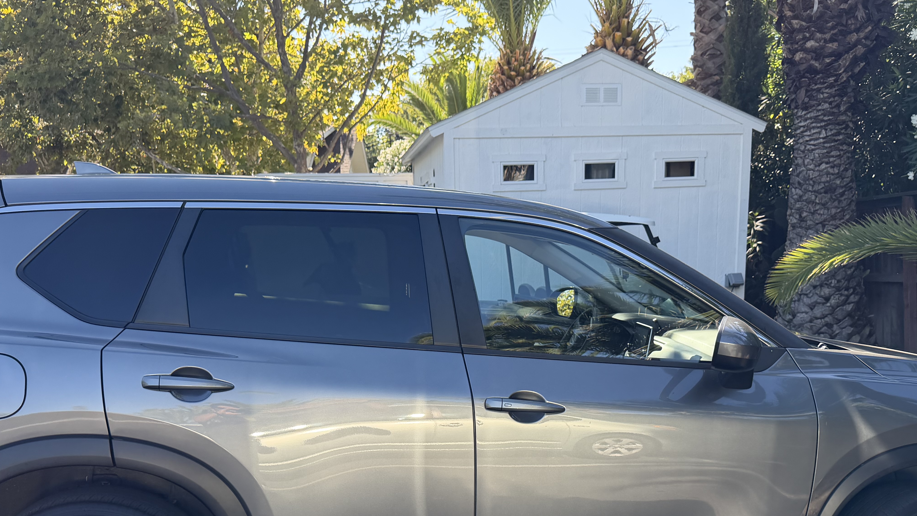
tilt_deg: -10.7
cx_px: 461
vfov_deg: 31.2
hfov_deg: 54.0
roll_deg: +2.5
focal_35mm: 37
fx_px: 900
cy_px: 413
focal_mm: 6.76
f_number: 1.78
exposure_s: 1/1139
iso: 100
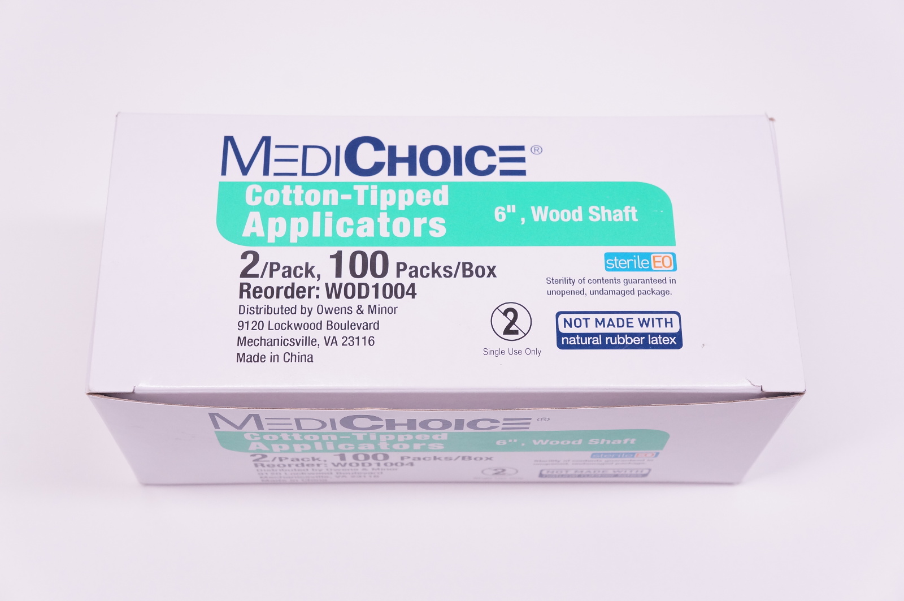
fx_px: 1317
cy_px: 300
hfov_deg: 37.9
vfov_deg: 25.7
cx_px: 452
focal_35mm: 52
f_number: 7.1
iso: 800
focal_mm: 35
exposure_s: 1/100
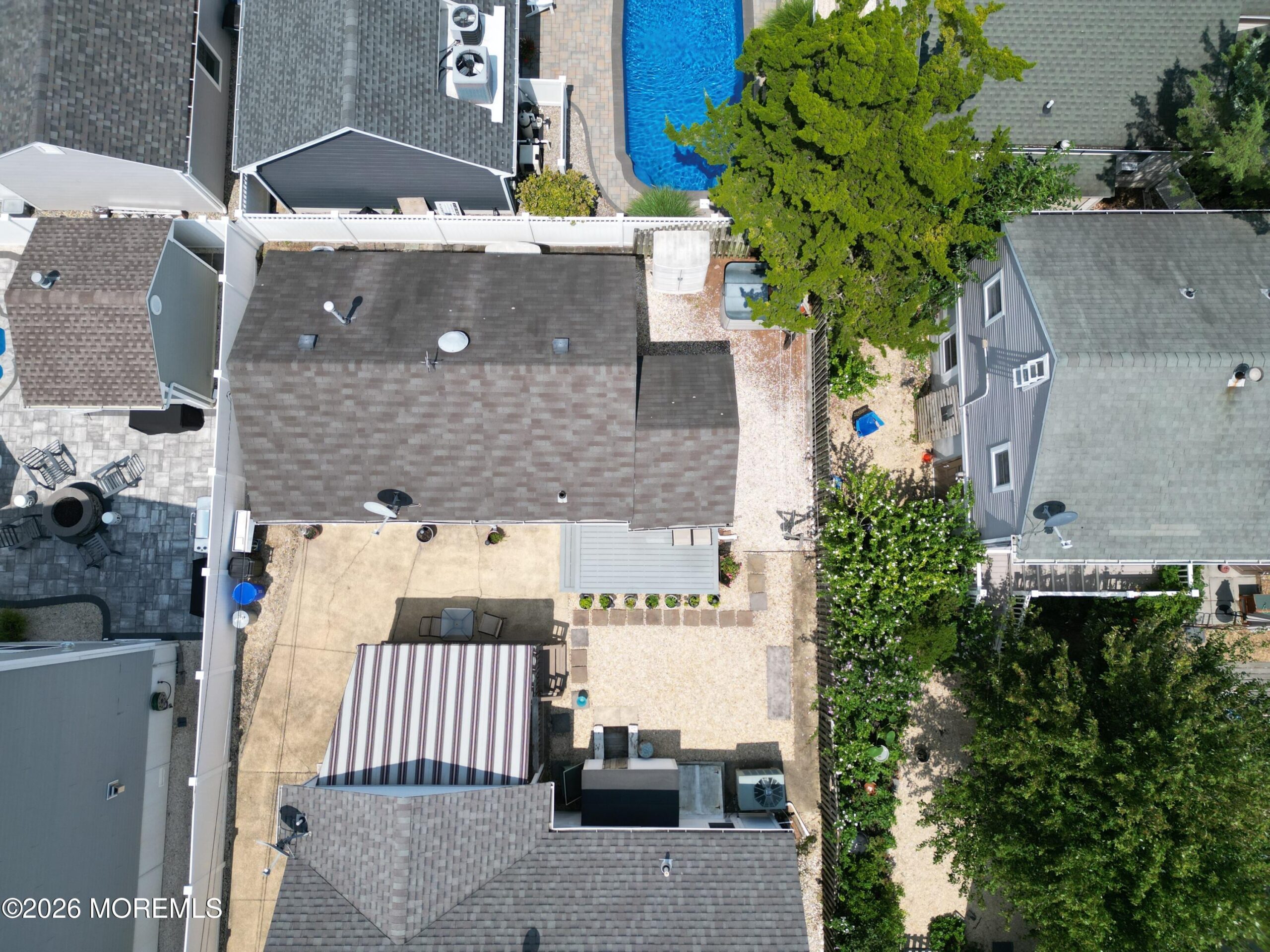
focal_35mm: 24
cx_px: 635
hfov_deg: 71.6
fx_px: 881
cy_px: 476
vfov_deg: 56.8
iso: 160
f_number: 1.7
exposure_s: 1/4000
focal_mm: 6.72
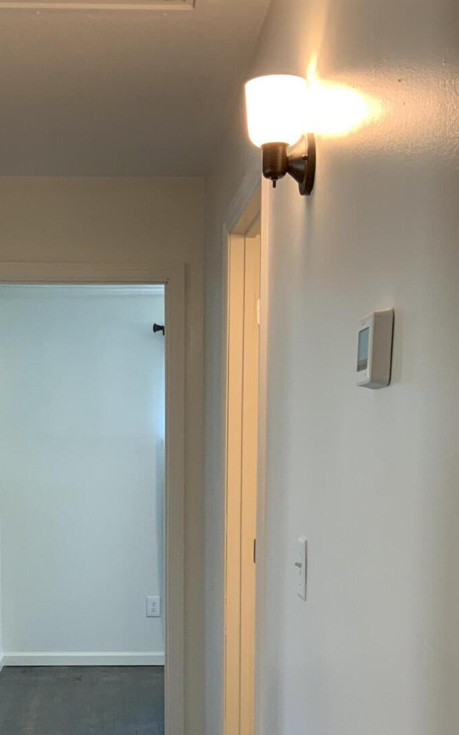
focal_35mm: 57
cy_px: 597
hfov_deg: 22.5
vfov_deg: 34.5
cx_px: 116
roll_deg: -0.1
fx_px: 1141
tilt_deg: -8.1
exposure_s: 1/60
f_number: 1.8
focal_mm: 3
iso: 80
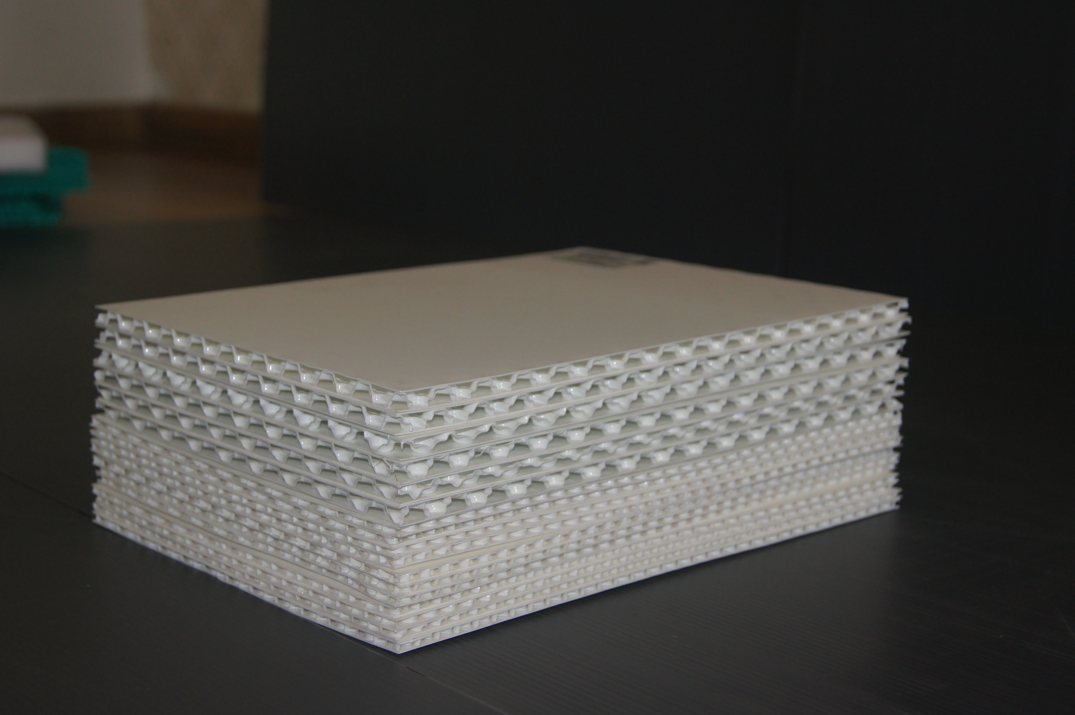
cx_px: 538
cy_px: 358
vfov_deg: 22.6
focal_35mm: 60
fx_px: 1790
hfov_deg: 33.4
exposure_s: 1/80
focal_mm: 40
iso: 400
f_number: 5
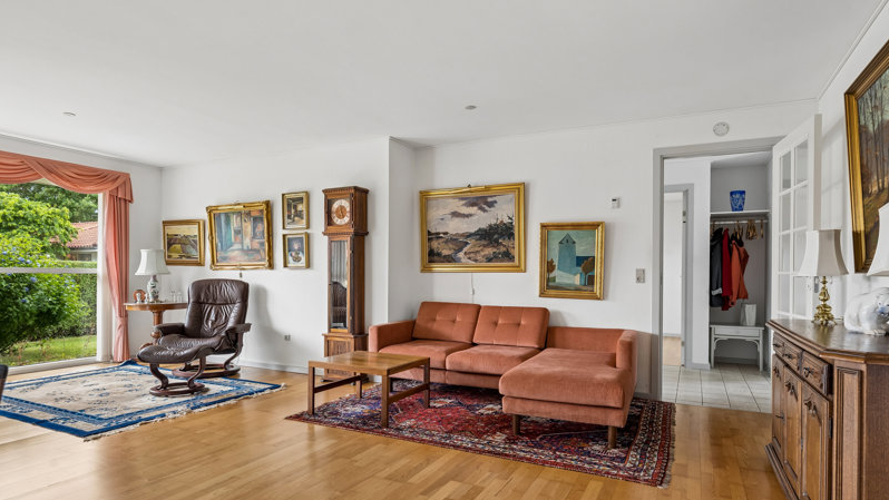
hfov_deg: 83.8
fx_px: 495
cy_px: 279
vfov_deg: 53.5
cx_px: 444
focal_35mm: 21
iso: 200
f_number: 8
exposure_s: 1/4
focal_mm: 20
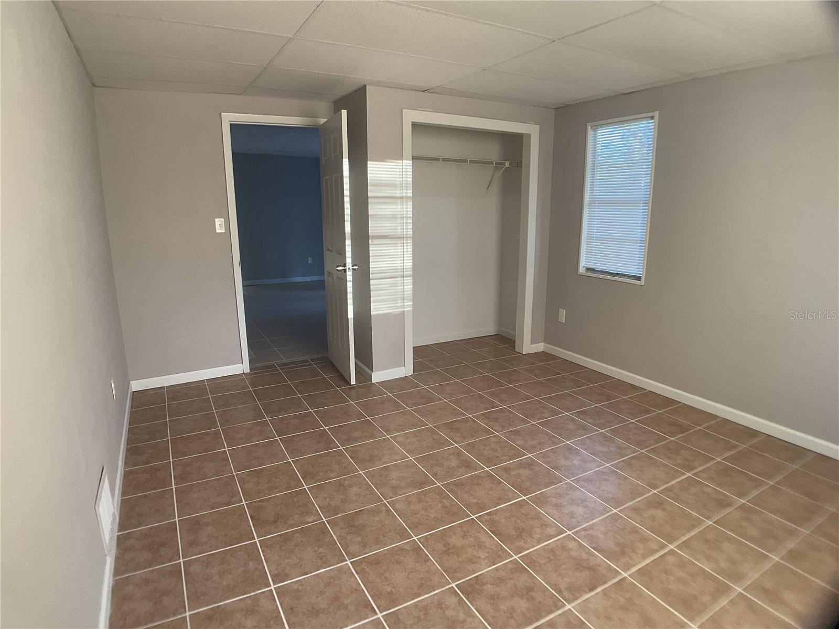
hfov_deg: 61.7
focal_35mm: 29
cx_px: 420
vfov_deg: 48.2
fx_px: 703
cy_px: 314
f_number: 1.8
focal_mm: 3
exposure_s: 1/60
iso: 64
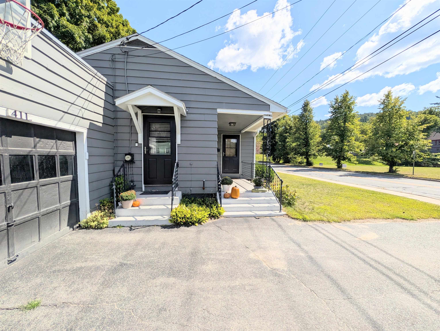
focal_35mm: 12
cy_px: 166
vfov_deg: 94.6
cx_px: 220
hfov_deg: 110.5
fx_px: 153
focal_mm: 2.02
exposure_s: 1/5319
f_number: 1.7
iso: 52
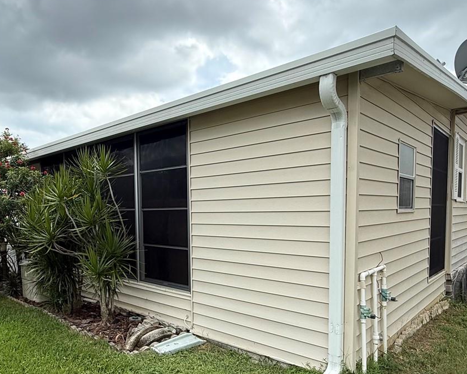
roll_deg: +0.5
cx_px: 215
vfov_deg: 54.2
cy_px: 237
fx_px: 359
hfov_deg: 65.9
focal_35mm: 26
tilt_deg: -2.9
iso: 50
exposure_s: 1/1431
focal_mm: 2.22
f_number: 2.2
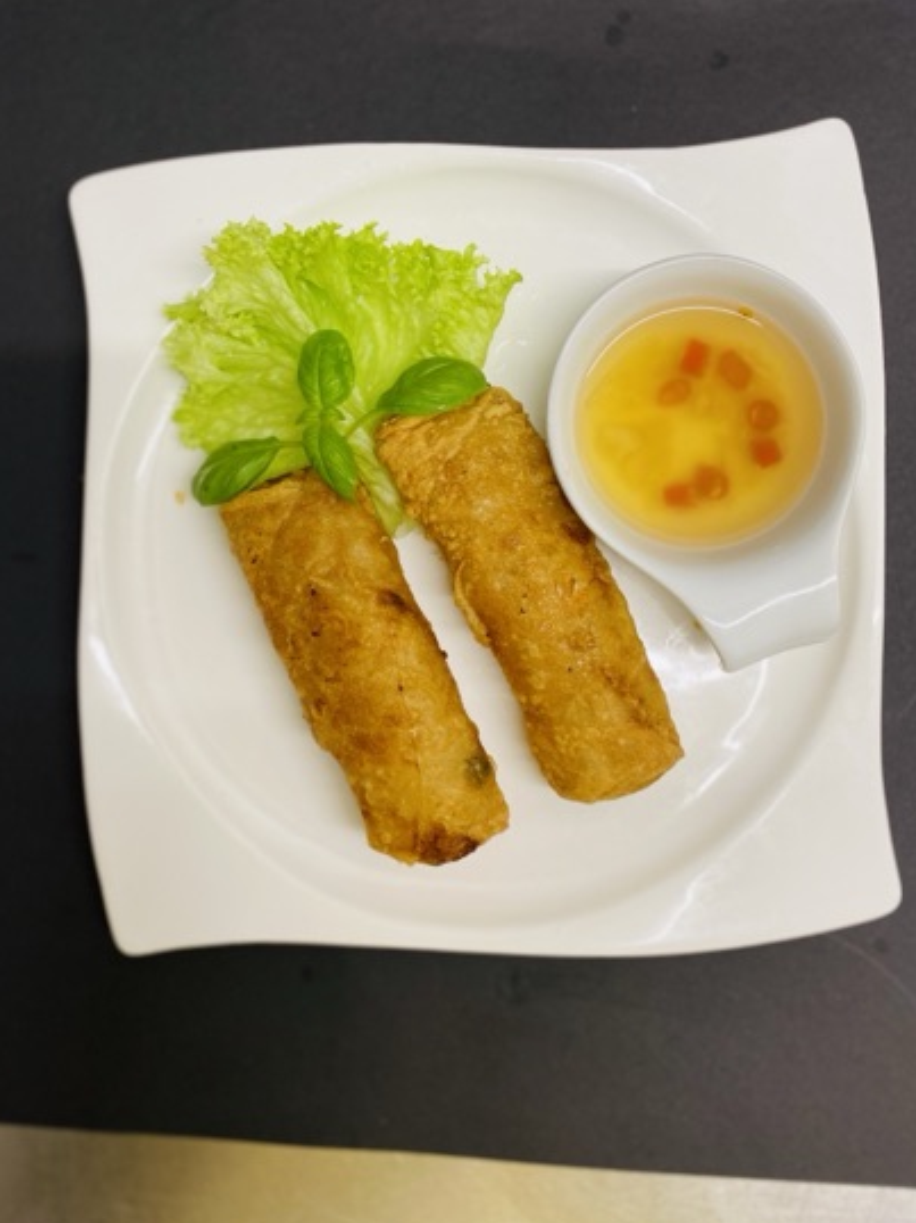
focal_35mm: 29
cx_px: 486
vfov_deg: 61.6
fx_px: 1024
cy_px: 555
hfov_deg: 48.2
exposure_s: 1/50
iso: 80
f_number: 1.8
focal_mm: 4.25
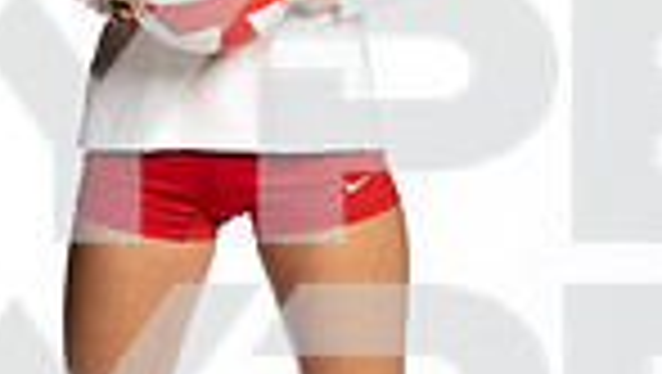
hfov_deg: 13.4
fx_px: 2811
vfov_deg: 7.6
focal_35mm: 160
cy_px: 108
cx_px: 207
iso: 320
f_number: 8
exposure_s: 1/250
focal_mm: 50
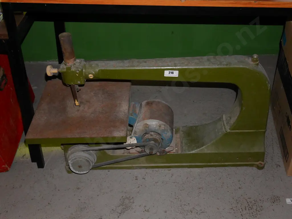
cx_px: 146
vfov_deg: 32.9
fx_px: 371
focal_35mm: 44
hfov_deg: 42.9
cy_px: 110
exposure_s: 1/60
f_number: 4.8
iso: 3200
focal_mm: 22
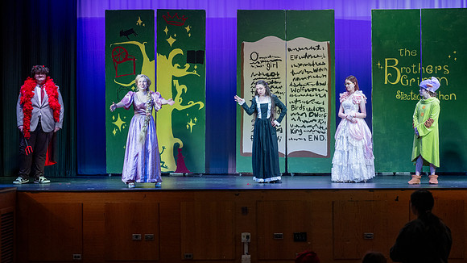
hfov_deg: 22.8
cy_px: 165
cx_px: 298
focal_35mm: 93
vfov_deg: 12.9
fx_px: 1157
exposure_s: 1/400
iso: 800
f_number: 2.8
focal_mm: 70
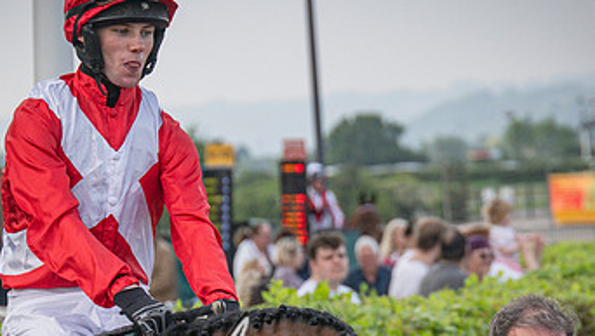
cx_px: 374
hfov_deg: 6.8
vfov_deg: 3.8
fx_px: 5021
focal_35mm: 318
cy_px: 307
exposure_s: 1/1000
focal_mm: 98
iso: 400
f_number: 4
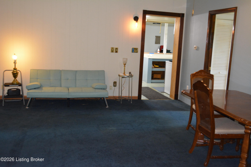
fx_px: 272
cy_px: 84
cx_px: 126
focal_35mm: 39
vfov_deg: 34.2
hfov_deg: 49.6
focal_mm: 26
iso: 1800
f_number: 4.2
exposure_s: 1/60
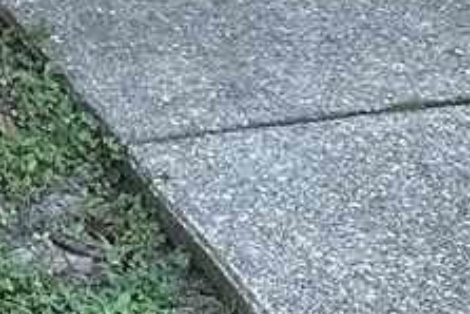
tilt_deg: +1.4
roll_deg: +1.2
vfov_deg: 6.8
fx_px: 2247
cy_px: -767
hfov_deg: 11.5
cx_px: -219
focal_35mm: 172
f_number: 1.78
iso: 80
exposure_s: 1/387
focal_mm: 6.86
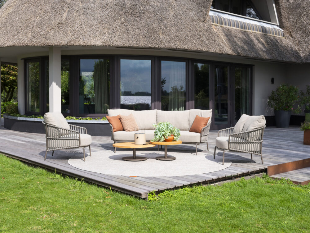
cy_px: 116
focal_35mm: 44
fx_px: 394
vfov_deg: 32.9
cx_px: 155
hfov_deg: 42.9
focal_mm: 55.2
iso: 400
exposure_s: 1/200
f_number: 16
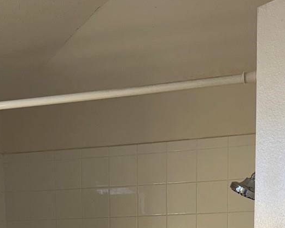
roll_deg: +0.2
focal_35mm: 72
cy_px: 317
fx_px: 607
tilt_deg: -5.8
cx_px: 126
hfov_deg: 26.4
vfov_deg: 19.2
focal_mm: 6.76
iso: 64
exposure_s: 1/120
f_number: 1.78
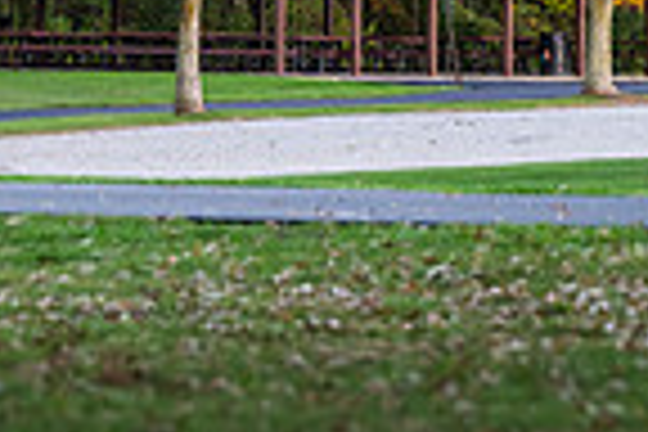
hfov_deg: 4.1
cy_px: -349
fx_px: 9035
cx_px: -104
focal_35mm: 502
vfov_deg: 2.7
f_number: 4
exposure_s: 1/320
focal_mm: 125
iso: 1000
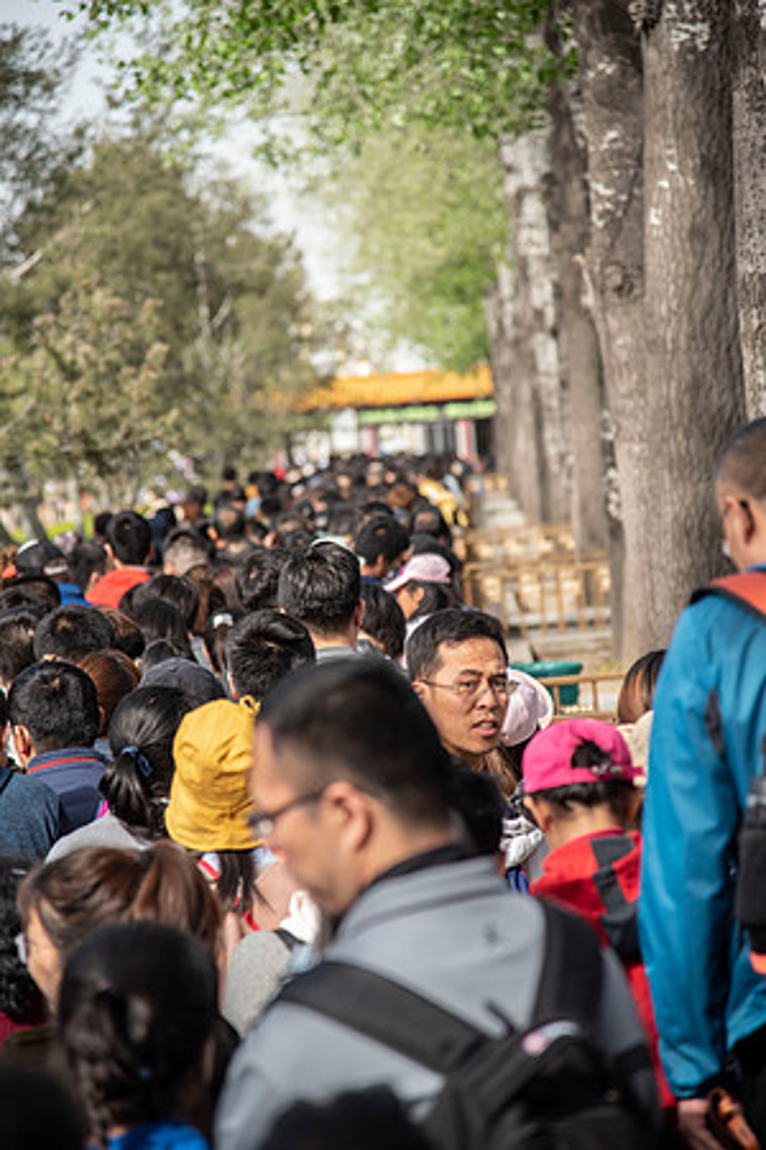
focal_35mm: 120
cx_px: 383
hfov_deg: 11.4
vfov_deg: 17.1
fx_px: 3830
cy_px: 575
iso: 200
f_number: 4
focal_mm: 120
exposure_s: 1/500
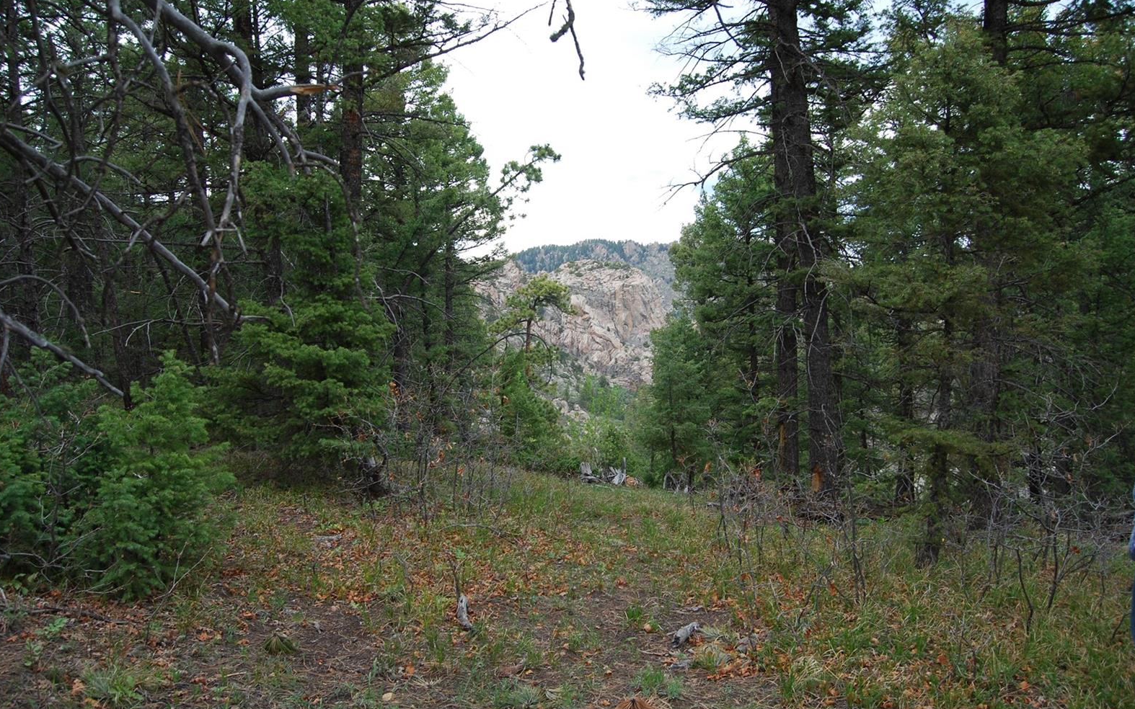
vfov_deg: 44.5
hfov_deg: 66.5
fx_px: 866
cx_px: 569
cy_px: 347
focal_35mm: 28
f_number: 7.1
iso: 200
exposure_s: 1/60
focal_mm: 18
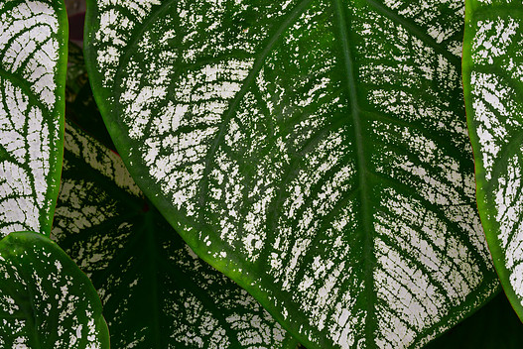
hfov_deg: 30.5
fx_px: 959
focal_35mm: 66
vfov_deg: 20.6
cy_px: 177
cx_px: 280
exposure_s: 1/60
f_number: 16
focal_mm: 40
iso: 360
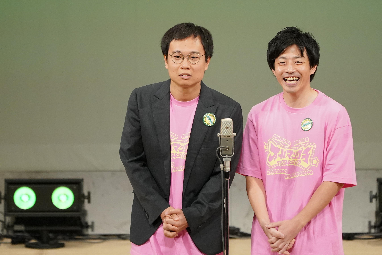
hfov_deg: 3.0
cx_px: 218
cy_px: 112
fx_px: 7310
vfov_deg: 2.0
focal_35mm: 689
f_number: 5.6
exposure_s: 1/250
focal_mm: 400
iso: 5000
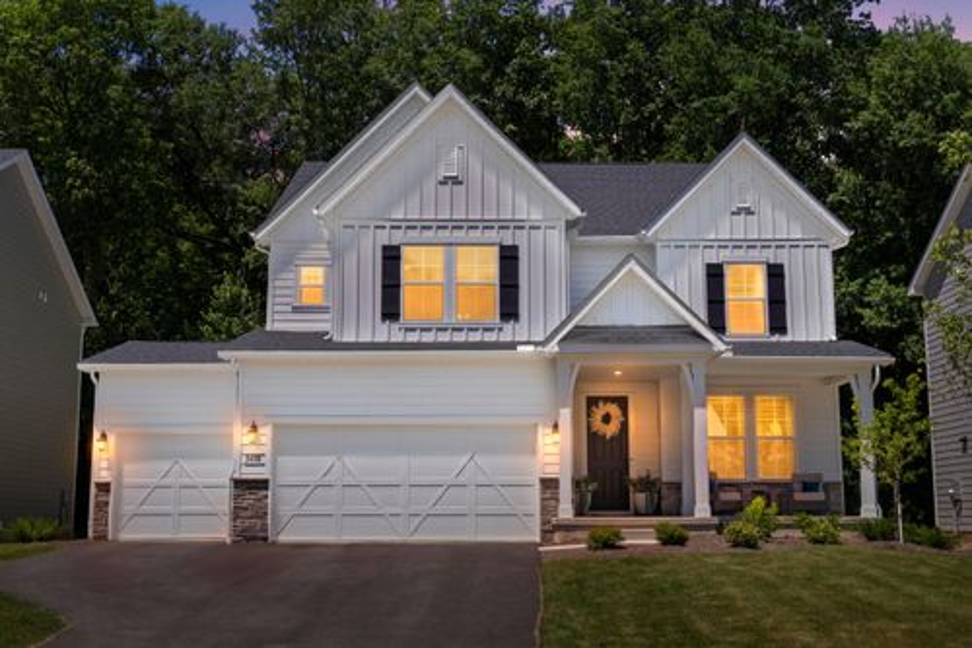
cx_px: 486
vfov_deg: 29.2
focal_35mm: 46
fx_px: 1242
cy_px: 324
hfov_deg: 42.8
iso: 640
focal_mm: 46
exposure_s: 1/2000
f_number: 8
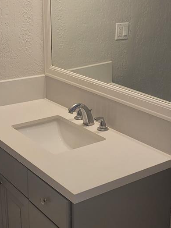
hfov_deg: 24.3
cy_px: 116
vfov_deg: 32.2
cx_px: 59
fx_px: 395
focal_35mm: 60
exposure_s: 1/120
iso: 64
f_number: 1.8
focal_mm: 5.4
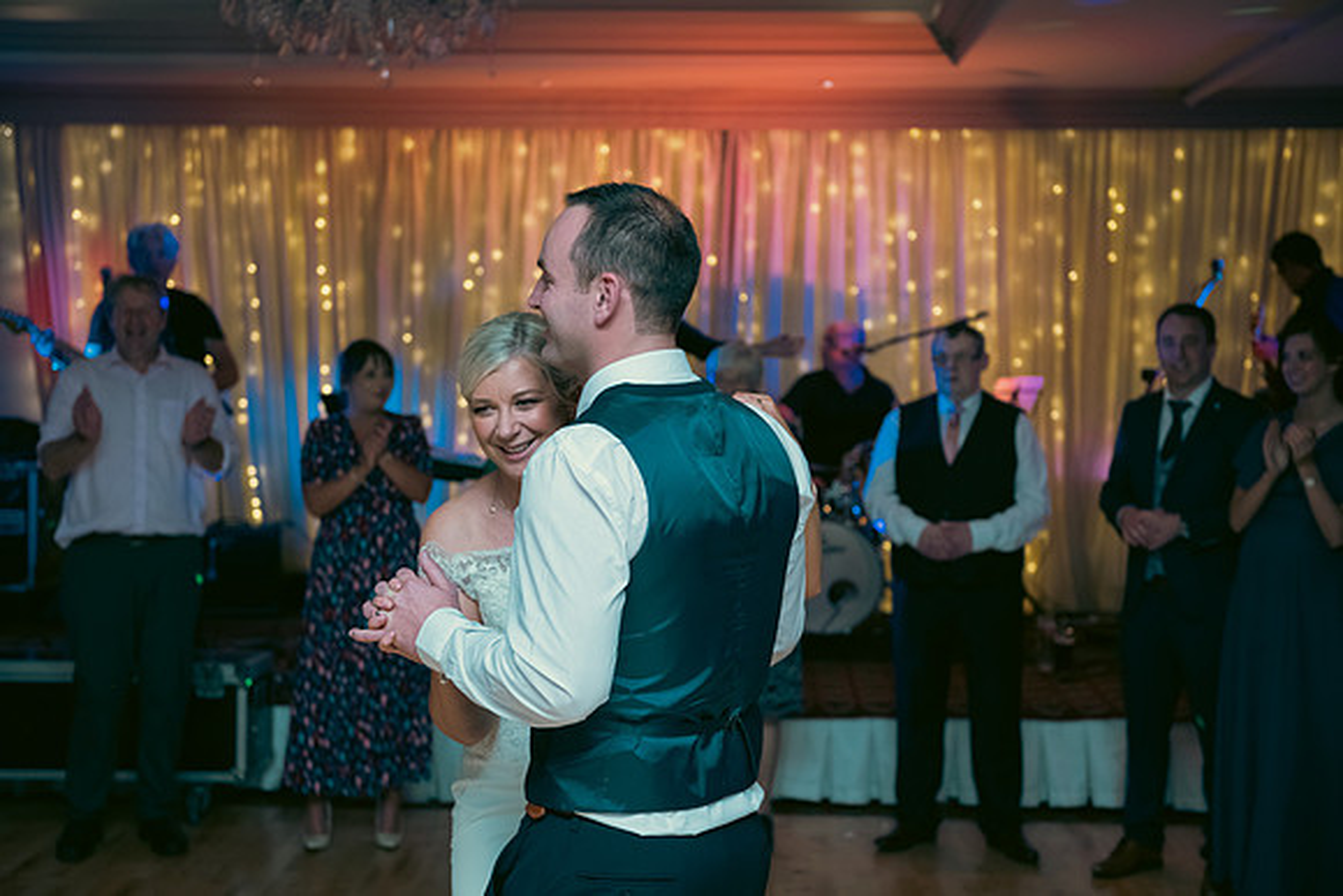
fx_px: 2052
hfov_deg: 36.2
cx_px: 672
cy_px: 448
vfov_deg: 24.6
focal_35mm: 55
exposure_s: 1/160
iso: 500
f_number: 3.5
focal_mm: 55
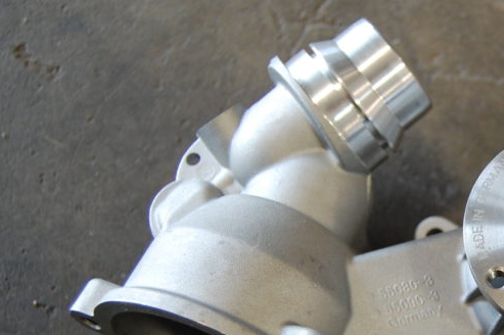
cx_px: 469
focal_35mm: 81
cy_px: 276
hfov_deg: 24.3
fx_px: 1133
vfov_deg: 16.7
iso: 400
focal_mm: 26
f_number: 4
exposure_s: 1/40
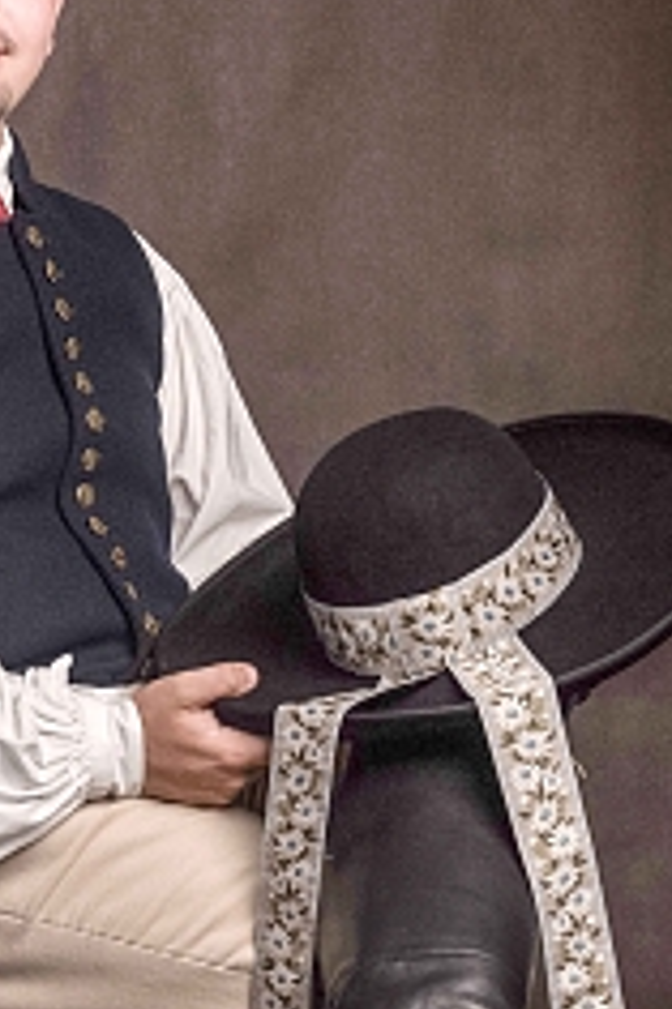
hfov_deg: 11.2
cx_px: 295
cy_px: 757
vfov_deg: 16.7
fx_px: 3421
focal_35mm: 122
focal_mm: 48
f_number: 4.5
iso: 800
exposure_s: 1/400
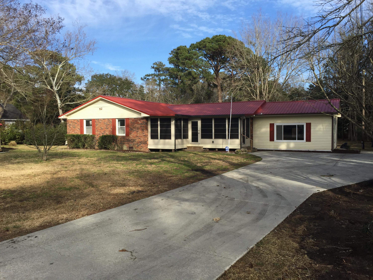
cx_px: 186
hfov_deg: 61.7
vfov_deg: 48.2
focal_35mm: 29
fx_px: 312
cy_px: 140
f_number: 2.2
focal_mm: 4.15
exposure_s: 1/1412
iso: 32
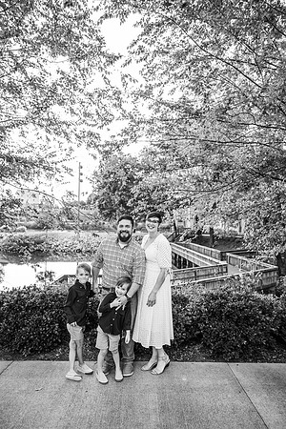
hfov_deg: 53.1
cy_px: 214
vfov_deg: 73.7
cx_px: 143
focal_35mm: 24
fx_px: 286
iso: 320
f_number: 3.2
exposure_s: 1/200
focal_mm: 24
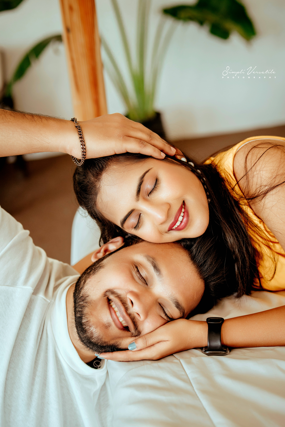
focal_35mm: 50
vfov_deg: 39.6
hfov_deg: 27.0
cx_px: 142
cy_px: 214
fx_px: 593
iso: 1250
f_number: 2.8
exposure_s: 1/800
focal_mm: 50
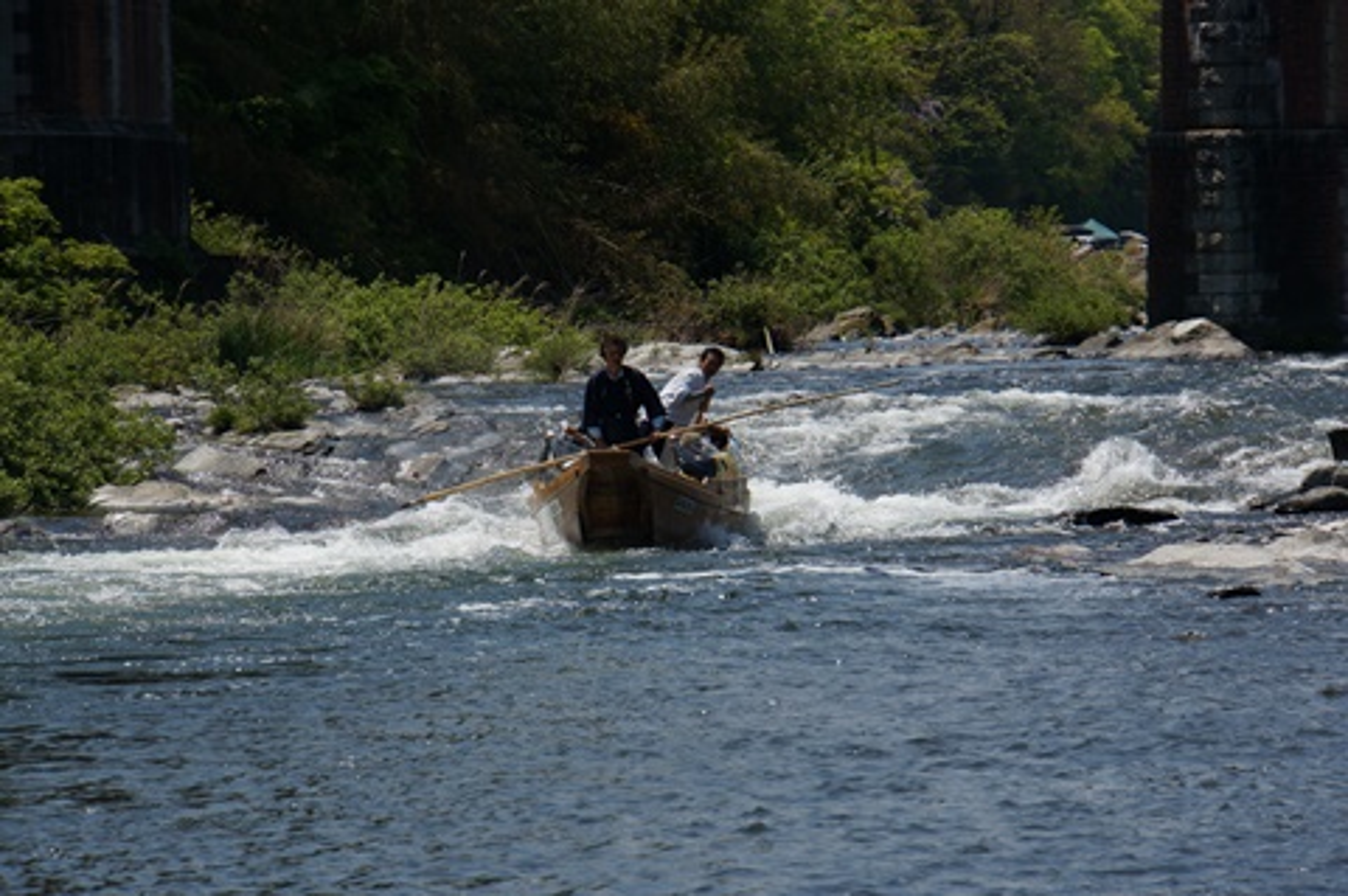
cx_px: 674
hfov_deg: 8.2
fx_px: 9359
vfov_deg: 5.5
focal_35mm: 250
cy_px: 448
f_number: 8
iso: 100
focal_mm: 166.8
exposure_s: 1/400
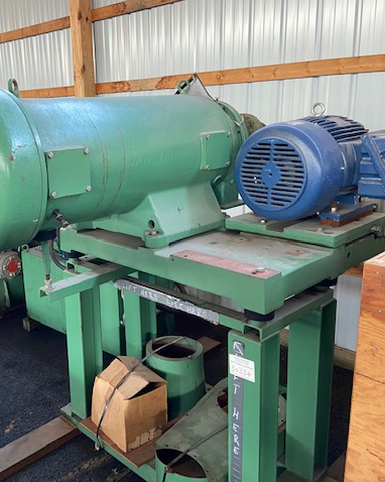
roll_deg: +2.4
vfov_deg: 52.9
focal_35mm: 34
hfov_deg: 42.3
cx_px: 109
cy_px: 241
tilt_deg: -14.8
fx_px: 485
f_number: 1.8
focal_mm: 4.25
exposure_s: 1/60
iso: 200
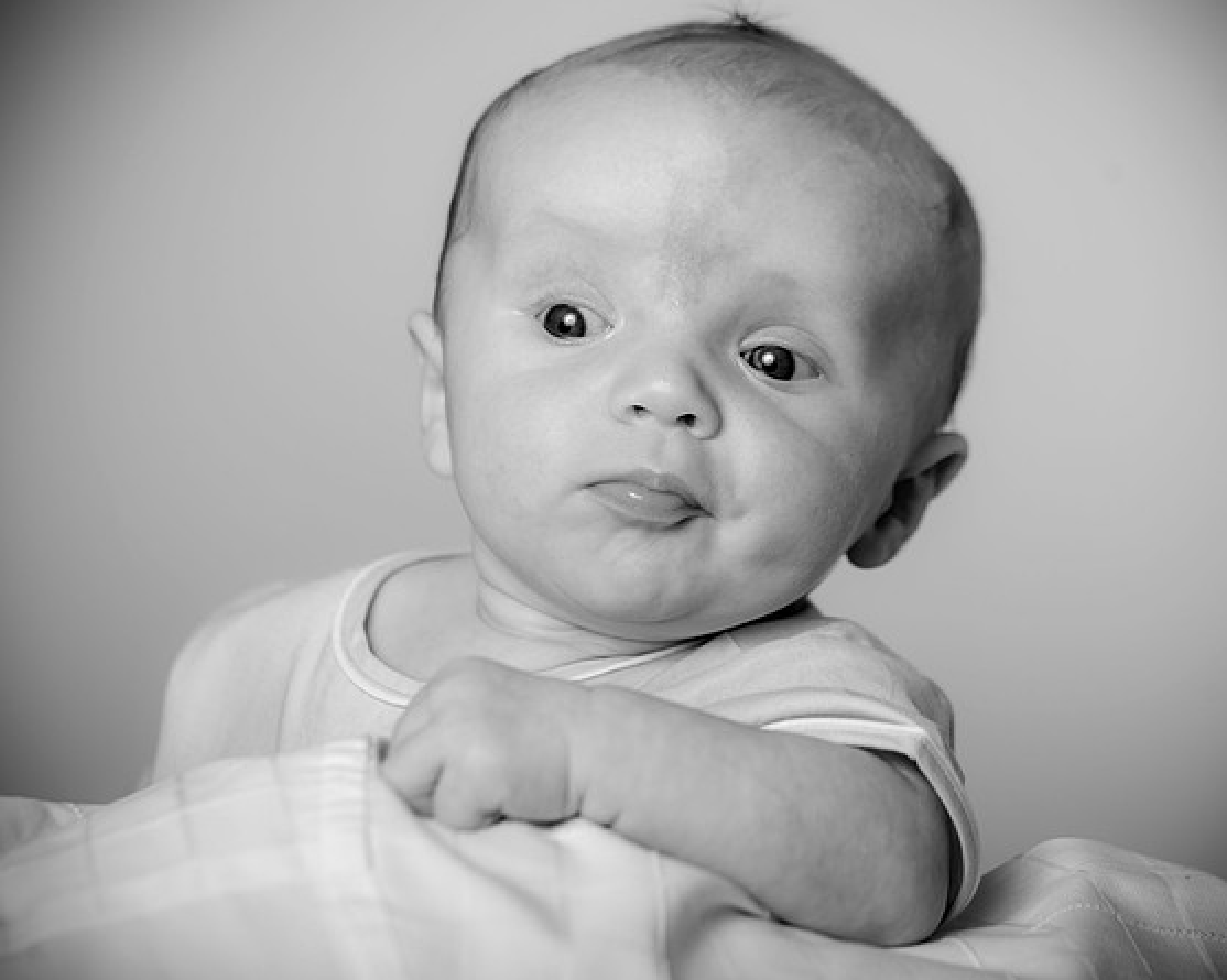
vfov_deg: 6.7
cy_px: 505
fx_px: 8312
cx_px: 645
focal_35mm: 229
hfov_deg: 8.4
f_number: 5.6
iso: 250
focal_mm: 195
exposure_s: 1/200
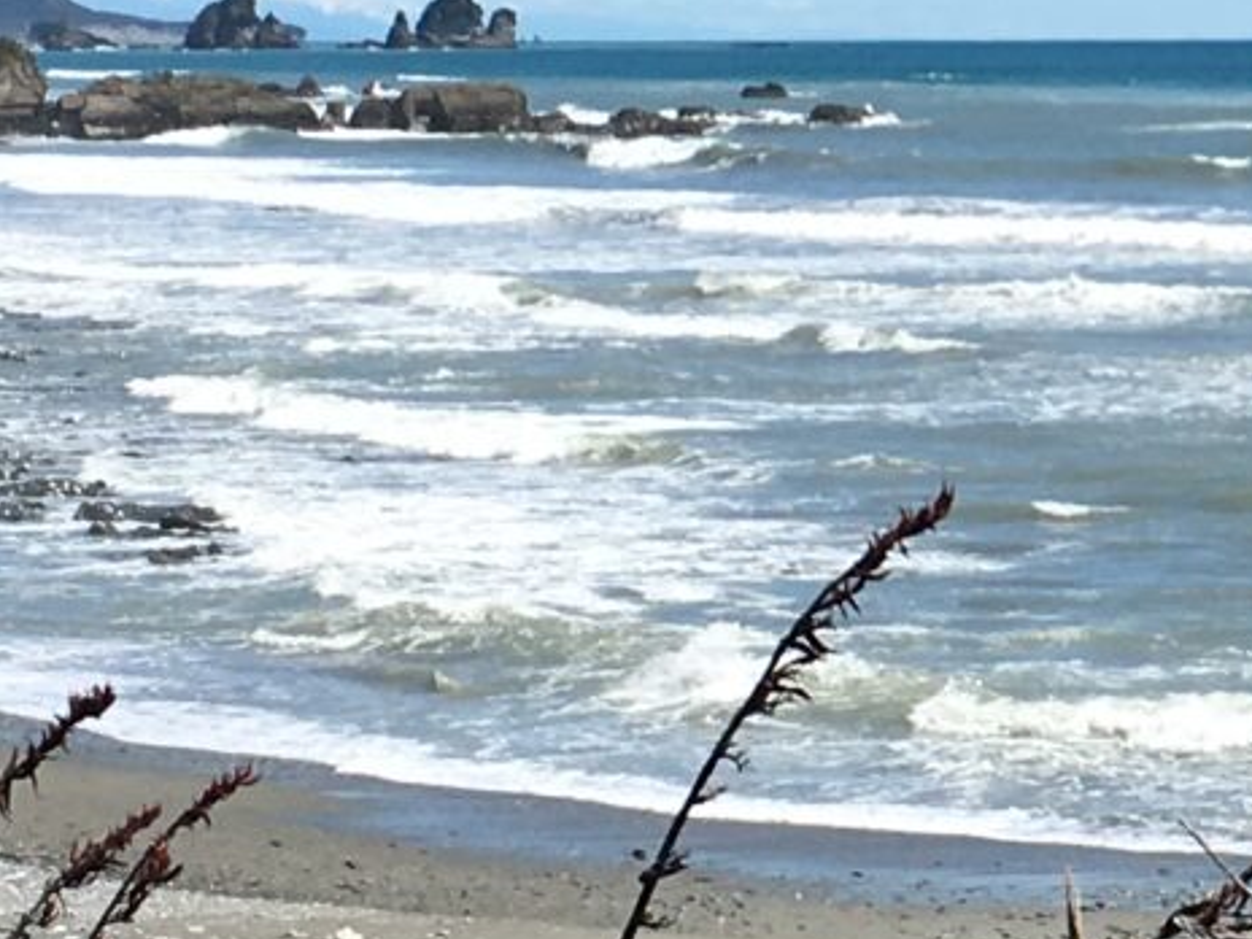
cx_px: 1549
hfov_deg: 12.0
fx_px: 5787
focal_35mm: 160
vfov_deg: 9.3
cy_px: 286
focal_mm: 4.15
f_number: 2.2
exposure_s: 1/2137
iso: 25
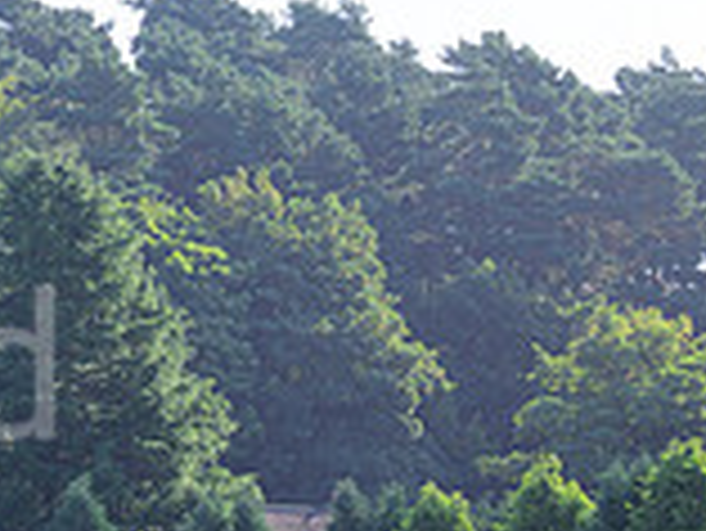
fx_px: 7593
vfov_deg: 4.0
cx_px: -517
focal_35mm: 372
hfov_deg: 5.3
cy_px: 407
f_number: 10
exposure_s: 1/160
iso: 160
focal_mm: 105
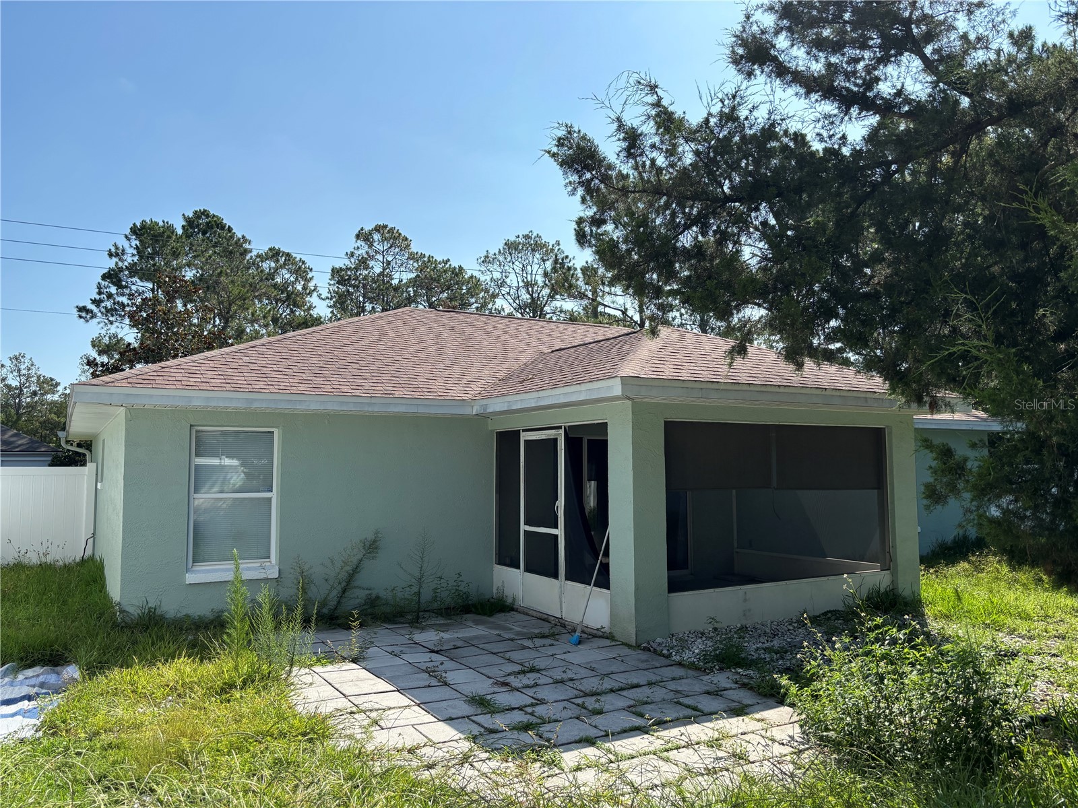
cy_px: 404
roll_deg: +0.0
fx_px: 810
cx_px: 539
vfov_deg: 53.1
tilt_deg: +4.7
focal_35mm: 26
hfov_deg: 67.3
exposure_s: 1/3205
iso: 50
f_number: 1.6
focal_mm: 5.96
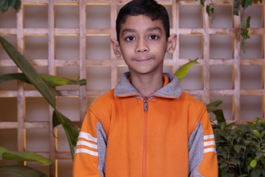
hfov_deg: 22.8
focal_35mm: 89
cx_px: 154
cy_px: 93
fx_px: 656
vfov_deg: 15.4
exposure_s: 1/125
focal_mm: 46
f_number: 4.5
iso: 400
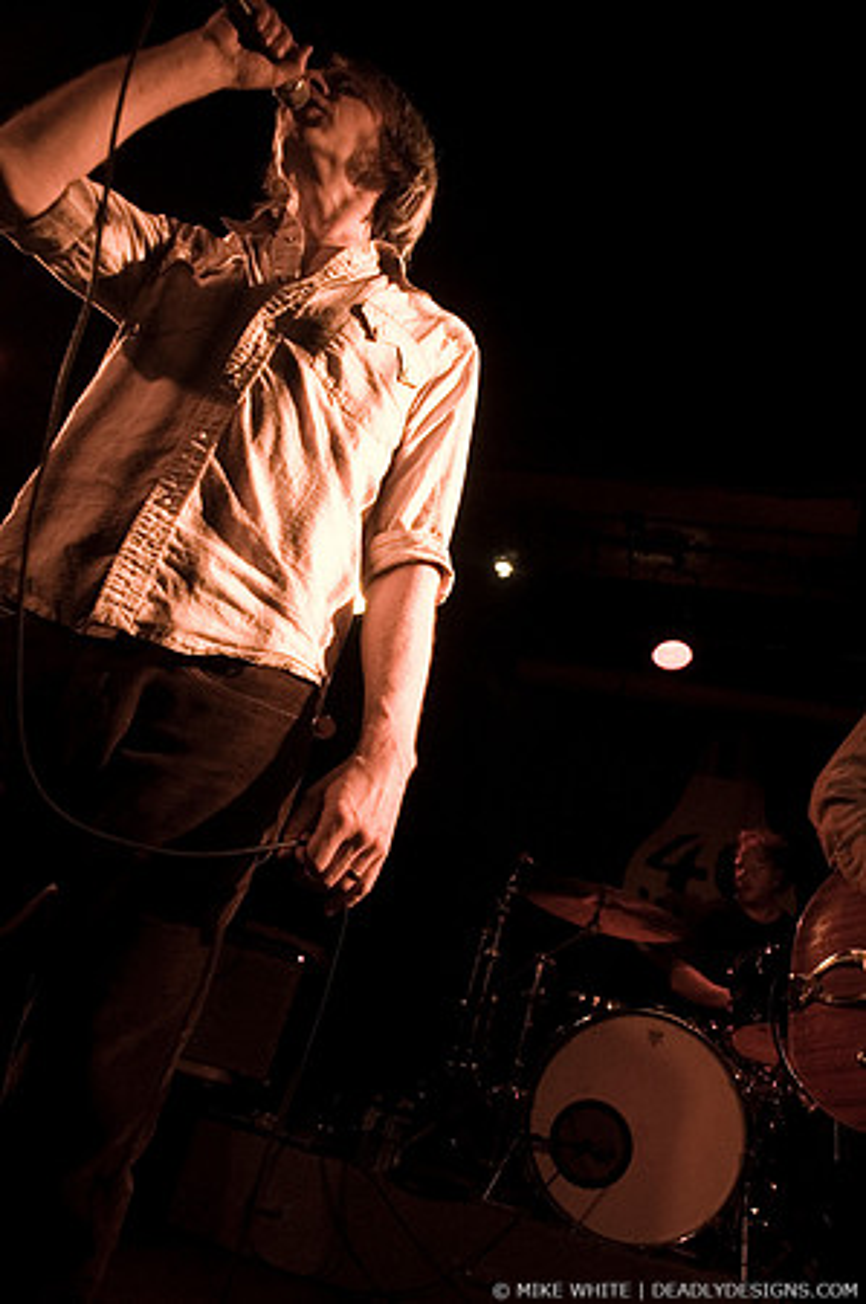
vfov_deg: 62.0
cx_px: 433
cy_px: 652
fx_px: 1085
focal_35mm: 30
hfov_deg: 43.5
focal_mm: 20
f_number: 3.2
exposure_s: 1/125
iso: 800
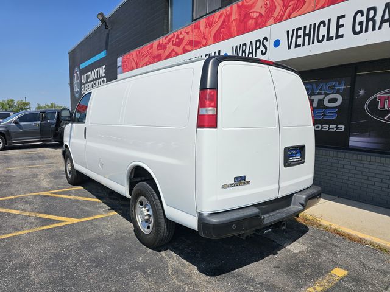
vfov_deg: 58.9
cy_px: 146
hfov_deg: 73.9
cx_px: 195
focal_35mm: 23
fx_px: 259
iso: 10
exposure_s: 1/1663
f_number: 1.7
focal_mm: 6.3
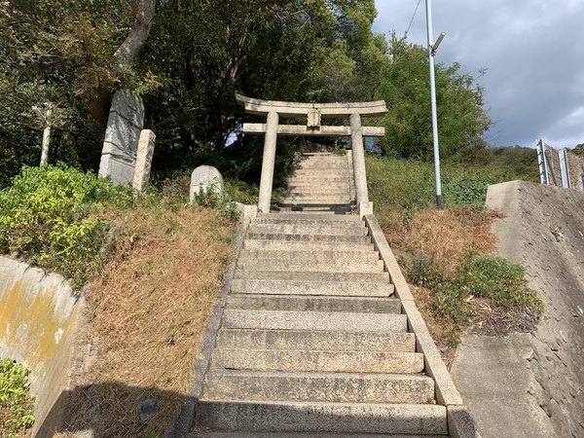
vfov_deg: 53.1
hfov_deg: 67.3
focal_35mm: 26
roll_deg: -1.2
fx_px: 439
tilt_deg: +13.9
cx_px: 292
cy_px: 219
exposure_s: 1/2481
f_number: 1.8
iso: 25
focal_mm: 4.25
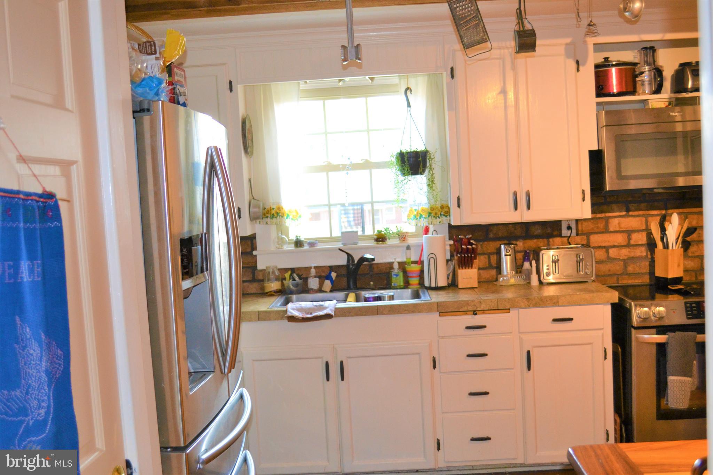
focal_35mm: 36
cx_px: 356
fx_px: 713
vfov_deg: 36.9
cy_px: 238
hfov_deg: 53.1
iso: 1000
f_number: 4
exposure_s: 1/60
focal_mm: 24
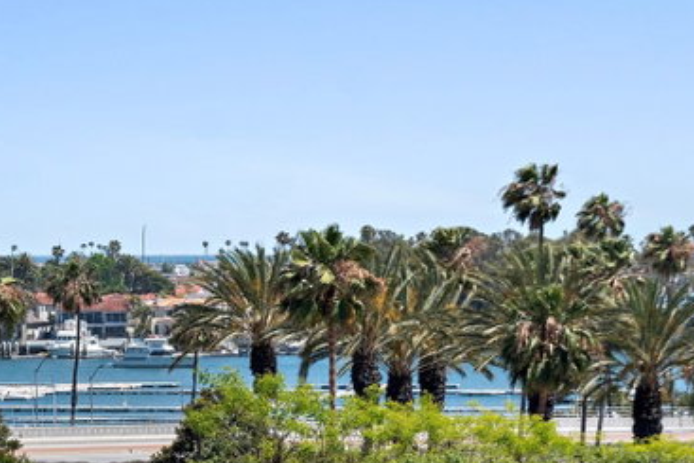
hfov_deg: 13.1
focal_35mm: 157
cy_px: 232
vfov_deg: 8.8
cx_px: 321
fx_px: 3028
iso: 160
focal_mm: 120
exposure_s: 1/500
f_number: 7.1
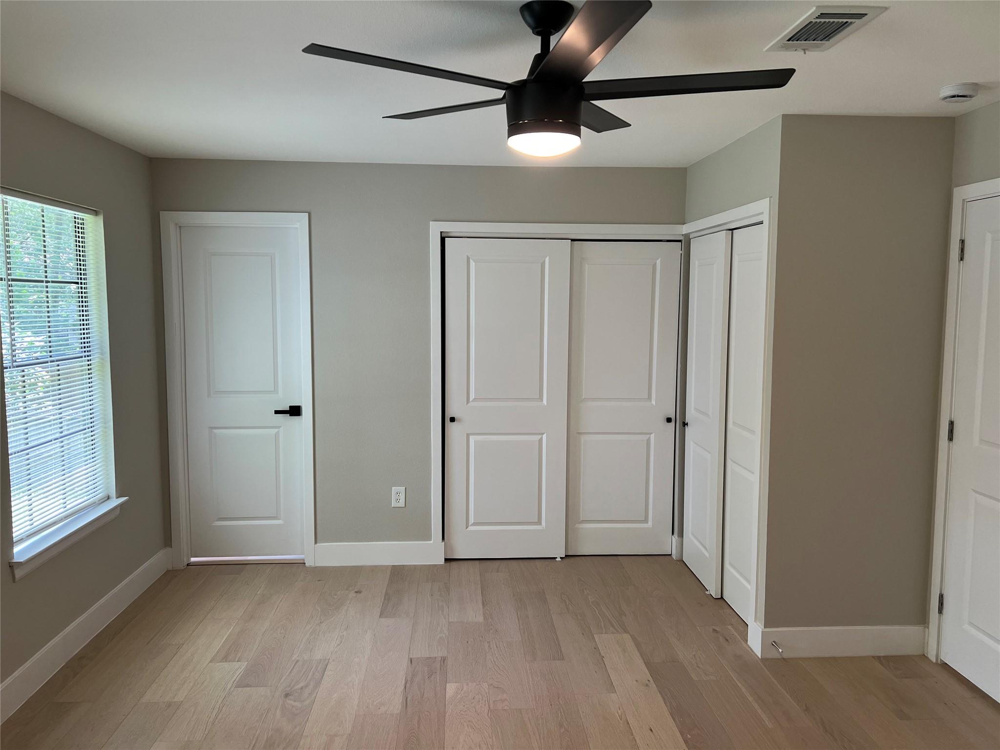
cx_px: 500
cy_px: 375
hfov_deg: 67.3
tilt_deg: -5.7
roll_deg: +0.4
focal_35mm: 26
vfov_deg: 53.1
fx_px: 751
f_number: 1.5
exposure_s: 1/120
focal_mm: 5.7
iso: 80
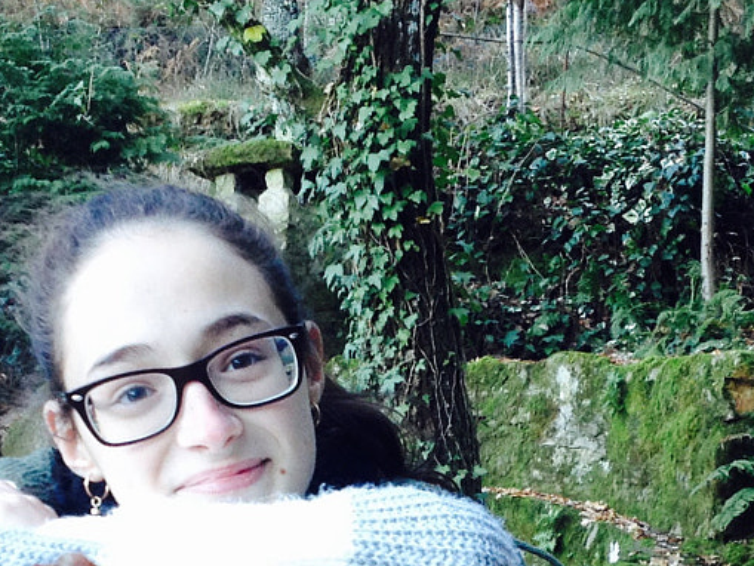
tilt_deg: -1.9
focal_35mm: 110
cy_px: 637
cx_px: 385
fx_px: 2397
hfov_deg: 17.9
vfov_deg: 13.2
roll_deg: -3.1
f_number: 2.4
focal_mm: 4.28
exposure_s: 1/30
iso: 50
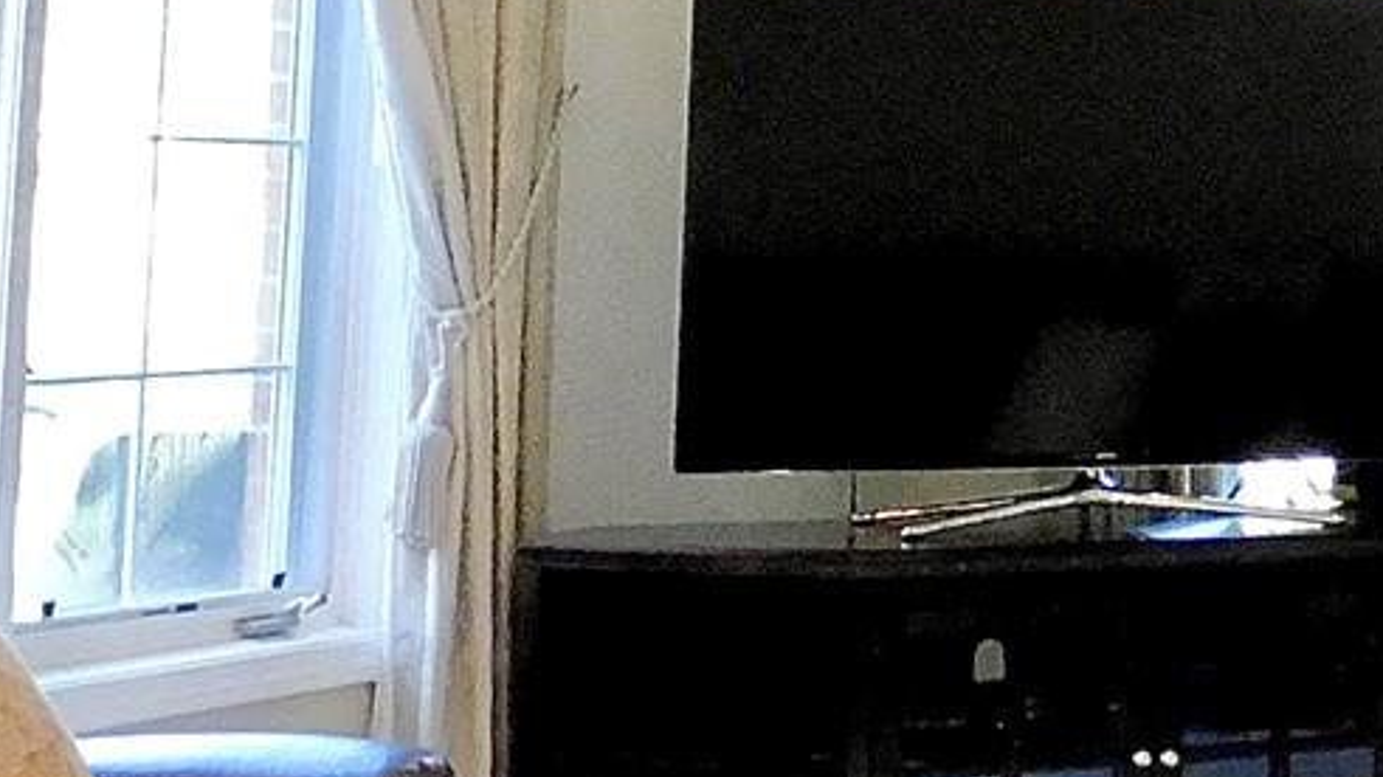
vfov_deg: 10.9
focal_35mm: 109
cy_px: -217
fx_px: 3997
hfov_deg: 18.3
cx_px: 1803
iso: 320
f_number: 3.3
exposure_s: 1/30
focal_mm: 4.3
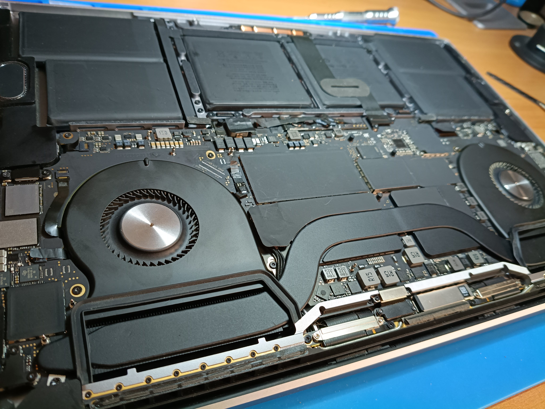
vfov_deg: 53.1
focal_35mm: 26
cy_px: 204
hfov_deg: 67.3
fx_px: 409
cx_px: 272
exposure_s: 1/50
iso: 737
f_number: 1.8
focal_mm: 4.81
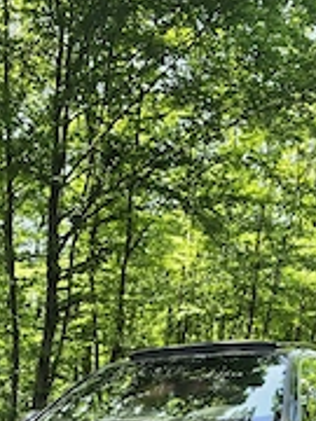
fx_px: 621
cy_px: 454
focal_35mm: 51
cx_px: 131
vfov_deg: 33.2
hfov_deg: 28.5
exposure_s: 1/359
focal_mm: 6.5
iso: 25
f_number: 1.4
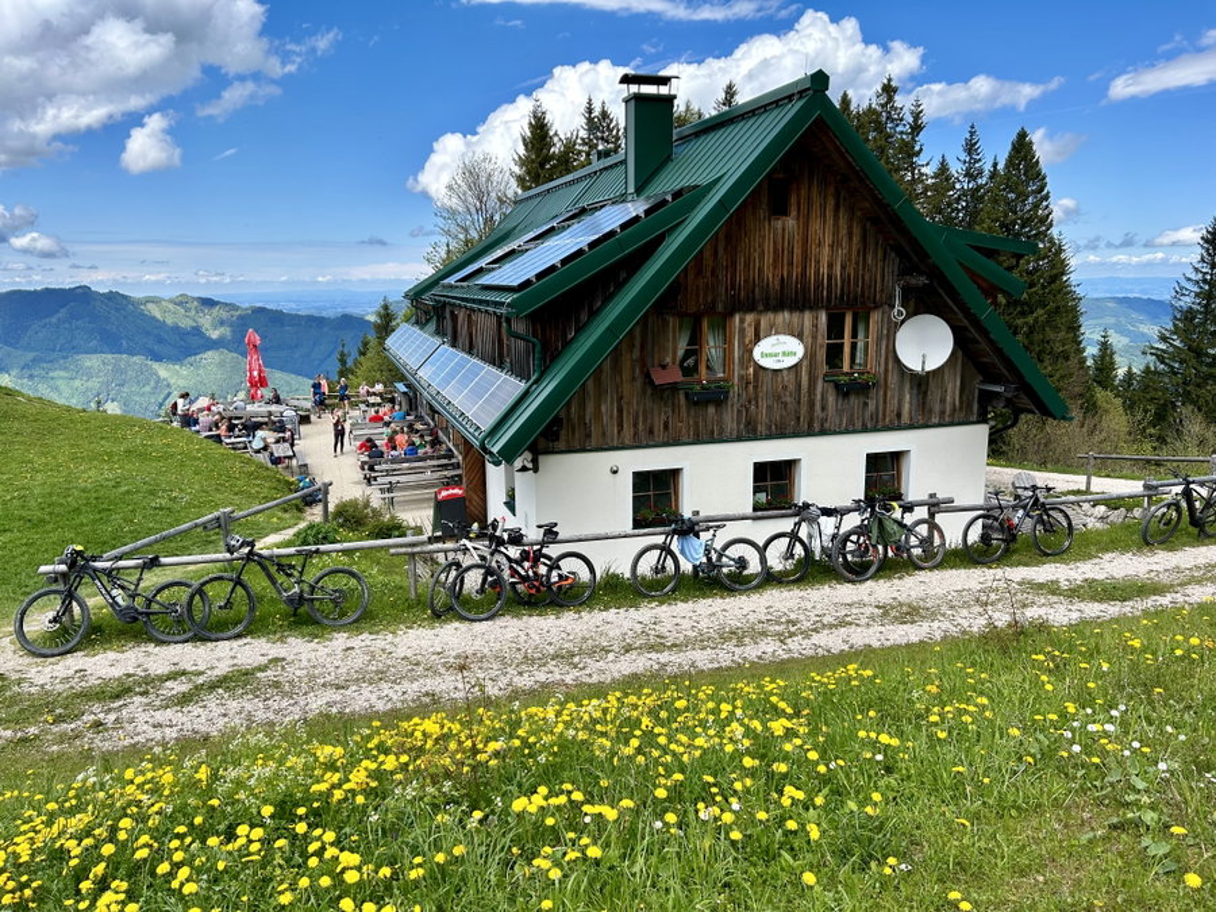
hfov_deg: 67.3
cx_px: 608
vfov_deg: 53.1
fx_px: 913
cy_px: 456
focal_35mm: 26
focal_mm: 5.7
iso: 50
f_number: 1.5
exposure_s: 1/2571
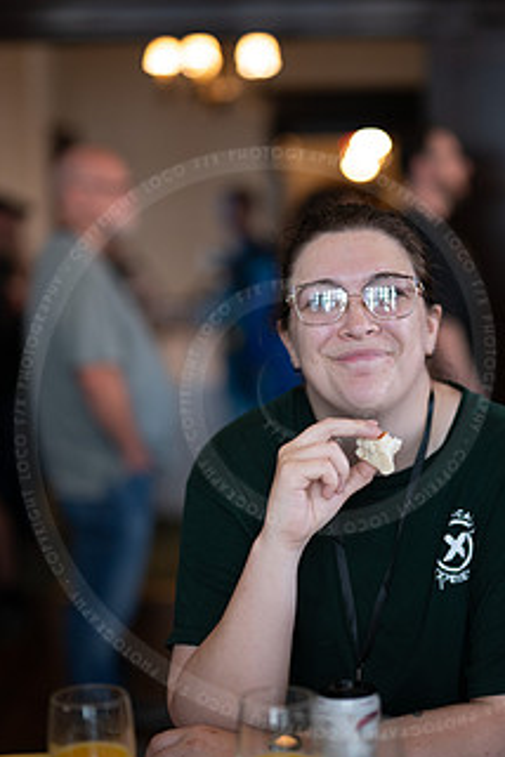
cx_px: 333
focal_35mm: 70
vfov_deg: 28.8
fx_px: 1473
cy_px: 434
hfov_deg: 19.4
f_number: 1.2
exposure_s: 1/200
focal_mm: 50
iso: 640
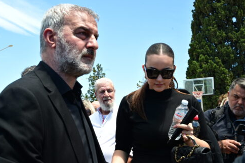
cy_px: 90
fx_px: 327
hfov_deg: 41.1
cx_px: 123
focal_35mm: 48
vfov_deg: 28.1
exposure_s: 1/320
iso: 800
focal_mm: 43
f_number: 11
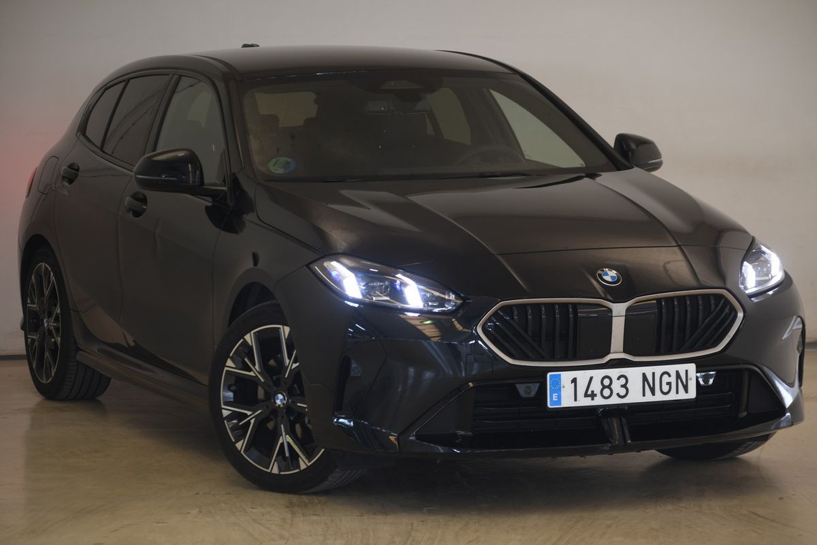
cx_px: 408
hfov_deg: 15.9
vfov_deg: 10.6
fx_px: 2927
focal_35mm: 129
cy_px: 272
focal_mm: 86
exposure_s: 1/10
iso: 100
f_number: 4.2
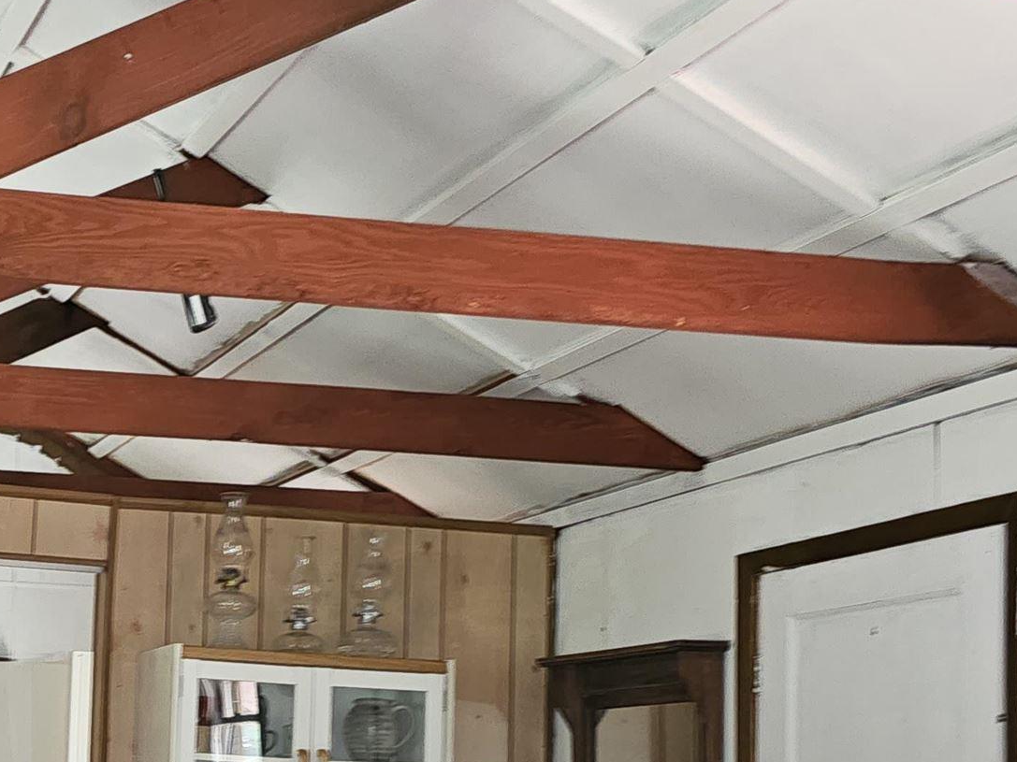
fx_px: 1909
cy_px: 709
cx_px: -57
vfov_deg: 22.0
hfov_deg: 27.6
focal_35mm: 65
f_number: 1.7
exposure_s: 1/11
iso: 125
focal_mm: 6.3
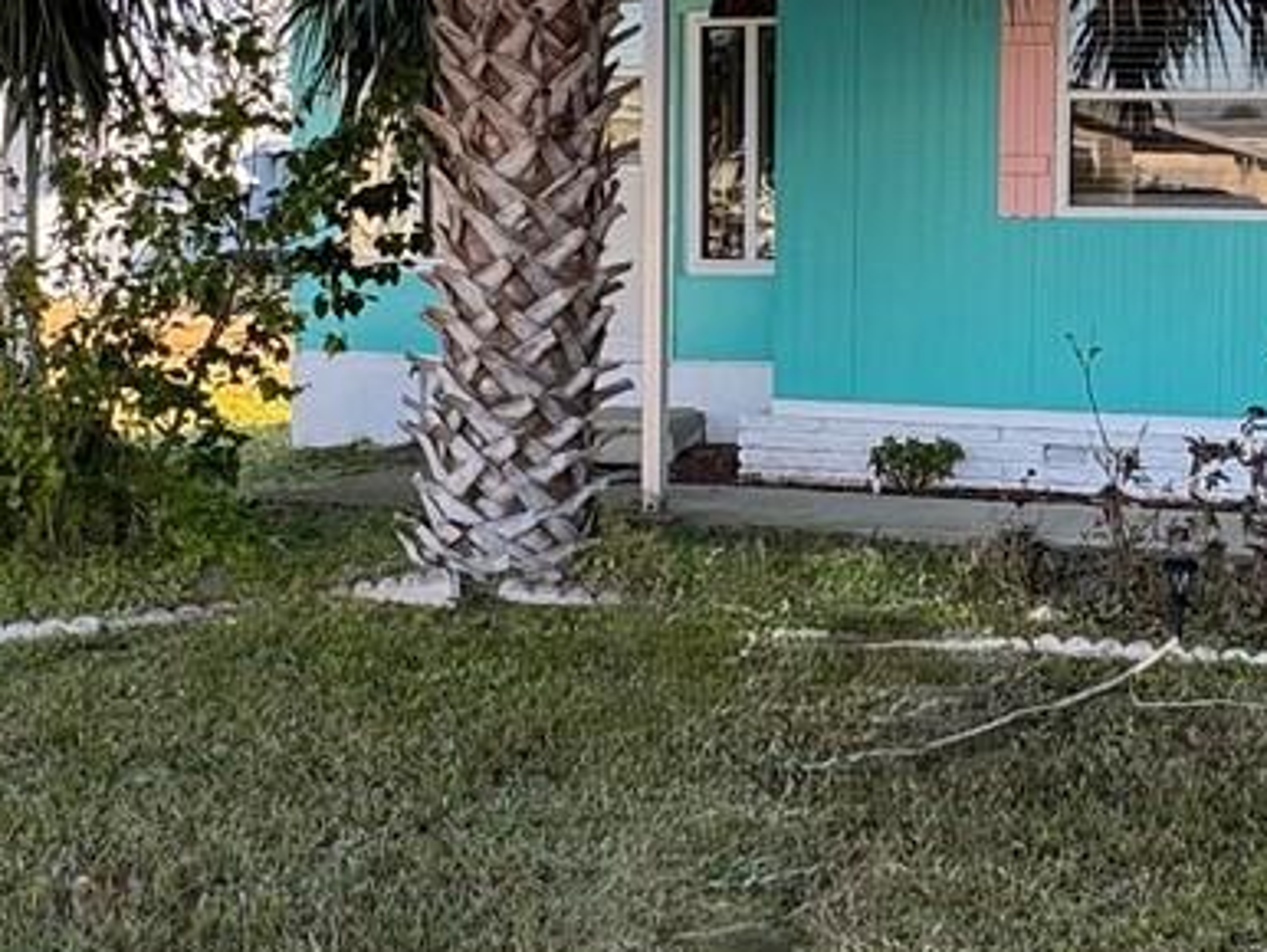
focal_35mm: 58
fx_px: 2124
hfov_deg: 32.3
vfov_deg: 25.2
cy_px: 341
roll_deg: -0.7
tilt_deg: -2.8
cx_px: 1024
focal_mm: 2.22
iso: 40
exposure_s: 1/192
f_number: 2.2
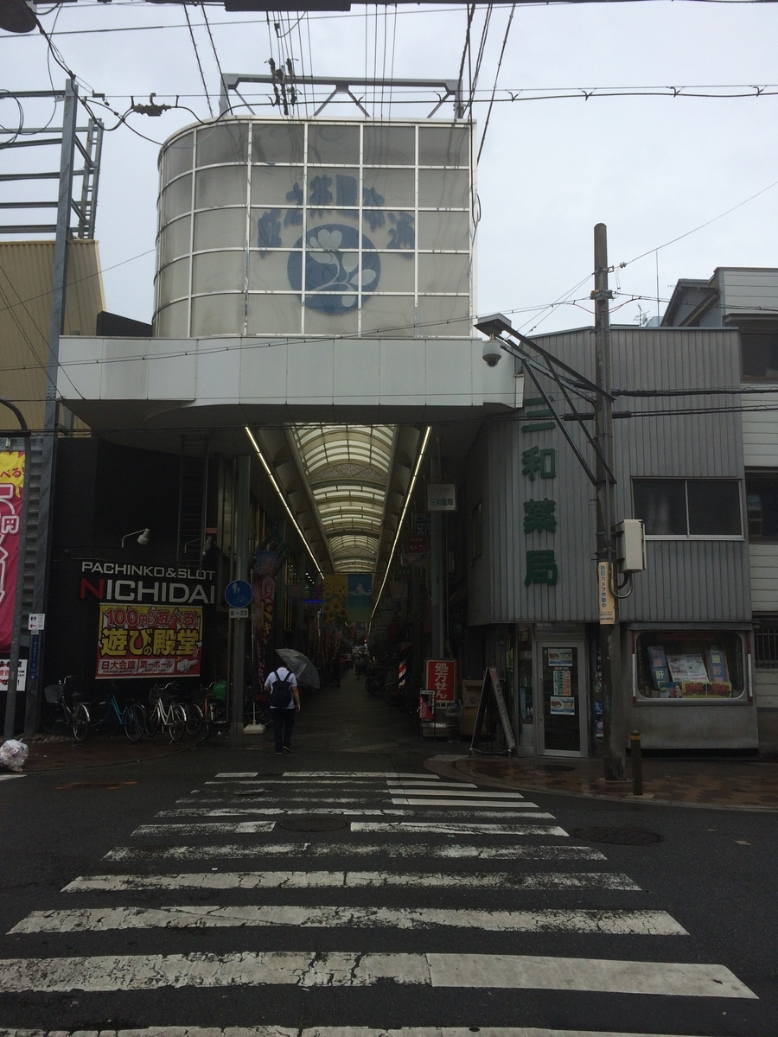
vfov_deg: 61.7
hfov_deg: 48.2
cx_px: 389
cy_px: 518
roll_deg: +1.9
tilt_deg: +6.1
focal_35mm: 29
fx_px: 869
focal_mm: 4.15
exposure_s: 1/1368
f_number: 2.2
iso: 32
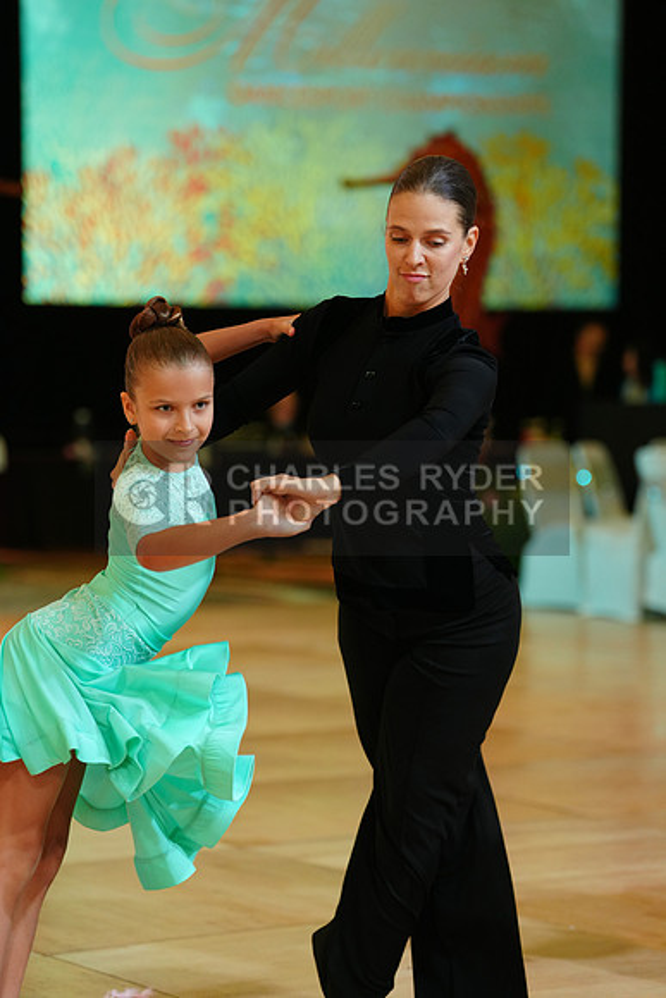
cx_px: 333
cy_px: 499
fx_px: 3134
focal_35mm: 113
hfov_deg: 12.1
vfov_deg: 18.1
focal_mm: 113
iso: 1600
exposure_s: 1/320
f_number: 2.8
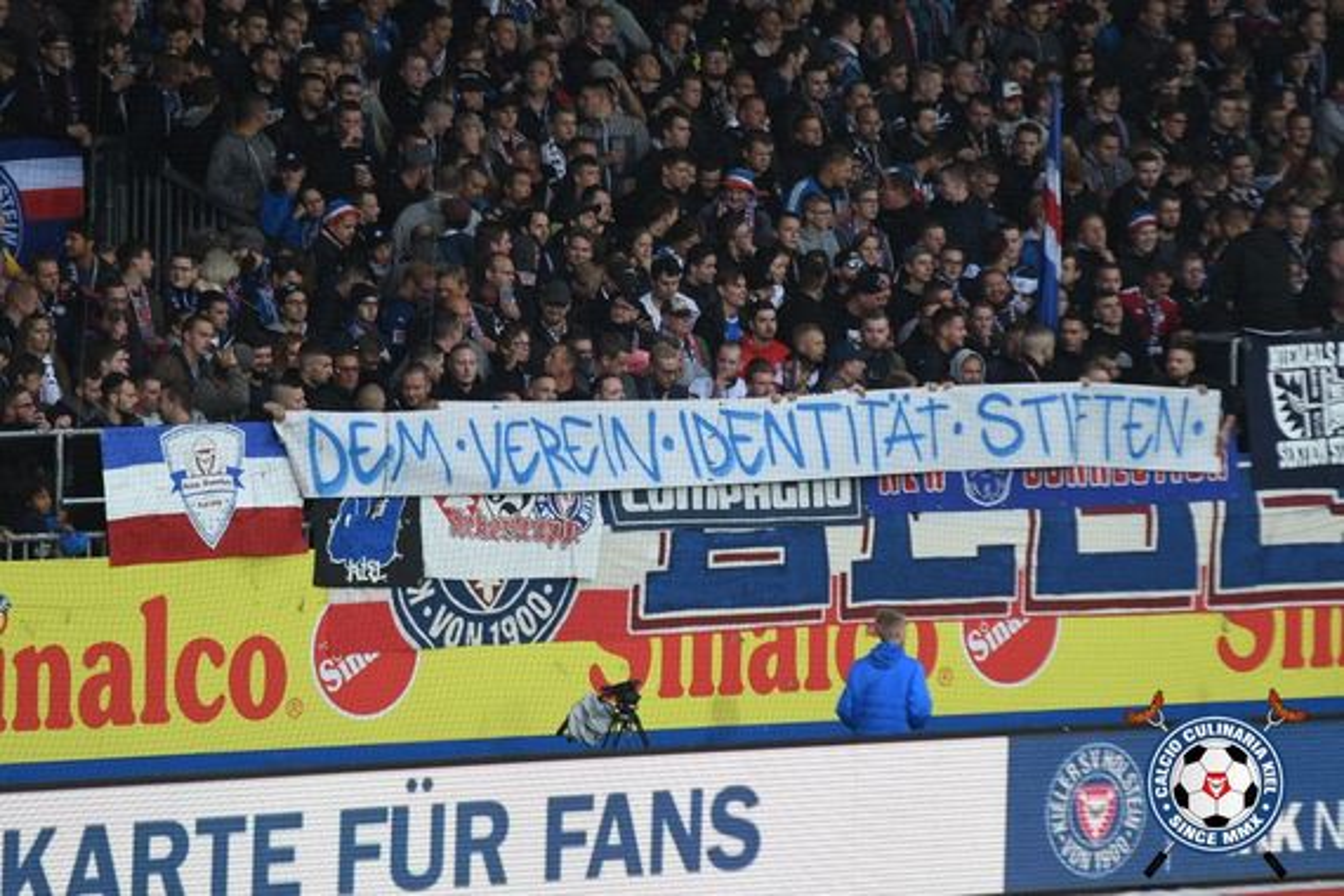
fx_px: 10359
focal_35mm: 278
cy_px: 448
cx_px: 672
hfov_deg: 7.4
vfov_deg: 5.0
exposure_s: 1/1600
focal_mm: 185
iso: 1250
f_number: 2.8
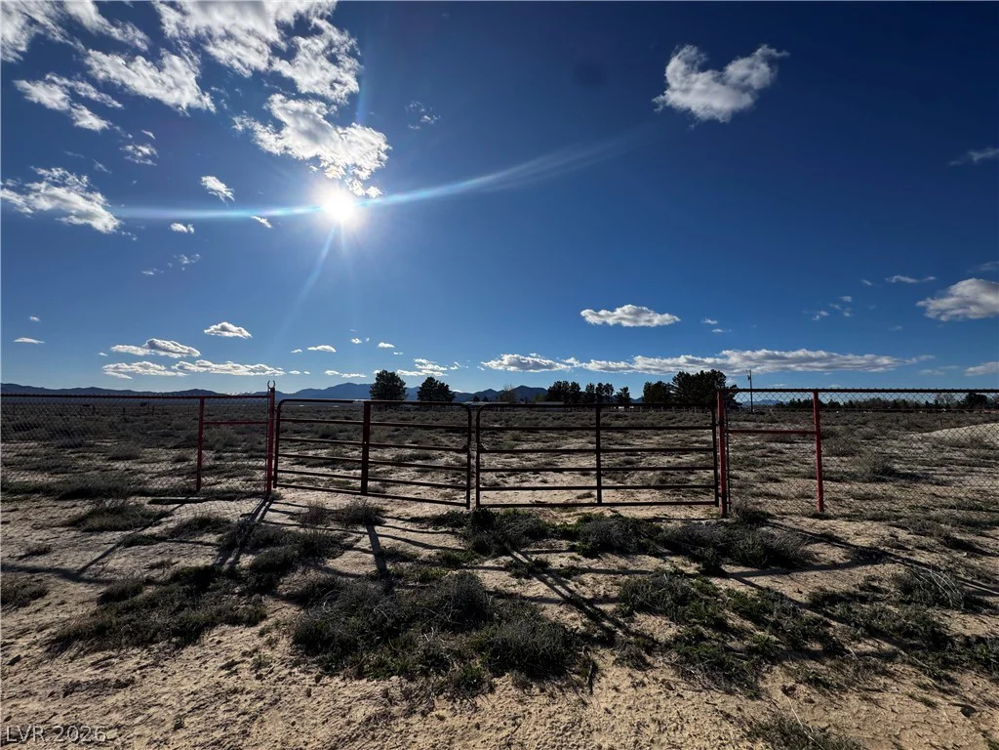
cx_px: 500
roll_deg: -0.8
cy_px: 375
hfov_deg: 102.1
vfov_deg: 85.7
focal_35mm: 14
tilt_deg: +5.5
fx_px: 404
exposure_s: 1/3906
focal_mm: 2.22
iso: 32
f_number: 2.2
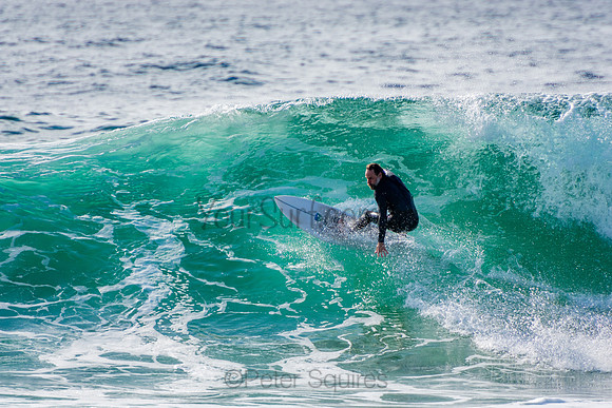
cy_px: 204
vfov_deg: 2.3
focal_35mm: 600
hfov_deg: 3.4
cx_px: 306
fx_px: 10202
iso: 320
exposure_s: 1/2000
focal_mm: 400
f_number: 5.6
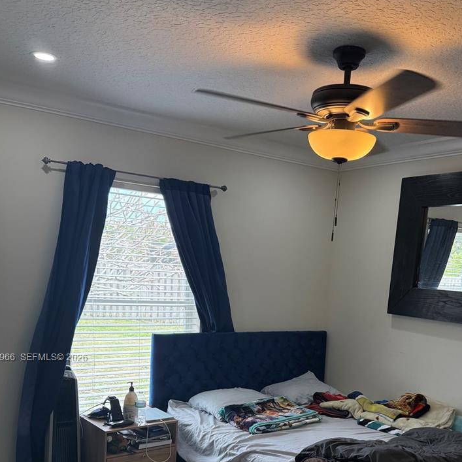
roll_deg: -4.6
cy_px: 358
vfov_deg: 44.2
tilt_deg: -7.1
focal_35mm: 36
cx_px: 260
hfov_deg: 45.9
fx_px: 544
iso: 200
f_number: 1.78
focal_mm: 6.76
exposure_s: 1/228
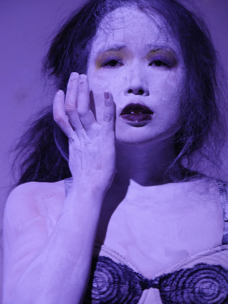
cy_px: 152
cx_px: 114
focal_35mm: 154
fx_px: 1353
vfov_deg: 12.8
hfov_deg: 9.6
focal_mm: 77
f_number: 5.4
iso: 3200
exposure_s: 1/25
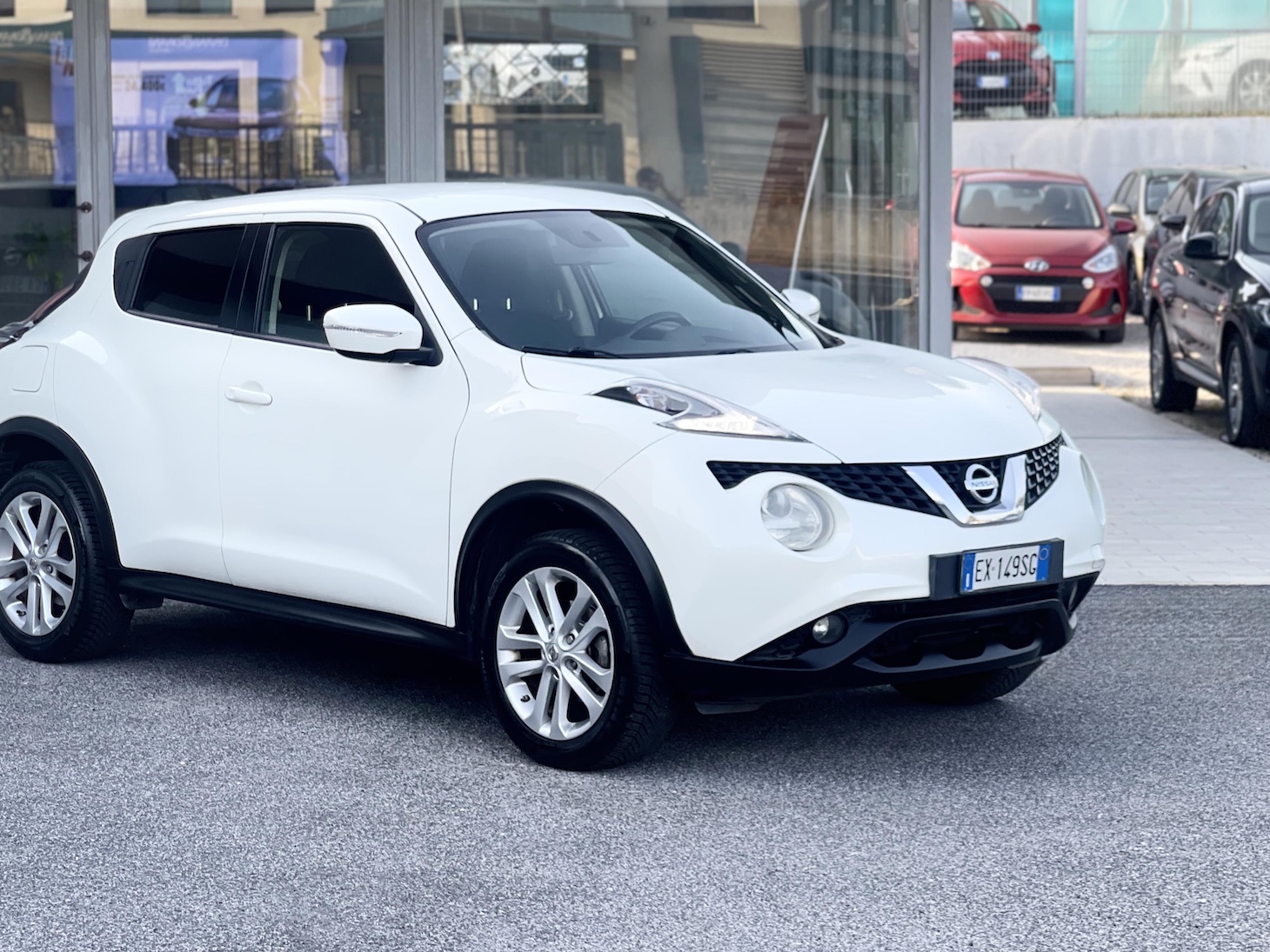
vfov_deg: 18.0
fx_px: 3008
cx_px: 556
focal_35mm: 82
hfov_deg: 23.8
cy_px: 471
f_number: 2.2
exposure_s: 1/121
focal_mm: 7.5
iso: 20
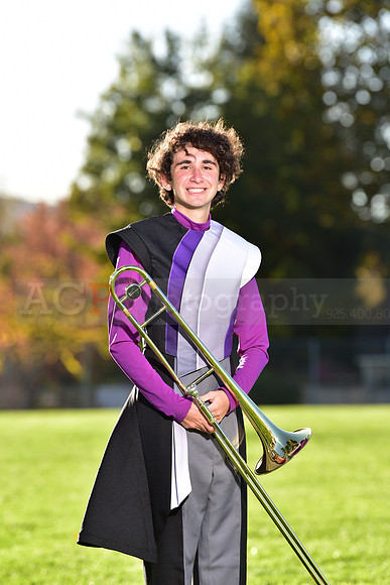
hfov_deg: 6.9
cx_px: 195
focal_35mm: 200
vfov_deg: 10.3
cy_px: 292
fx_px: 3248
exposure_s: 1/250
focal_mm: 200
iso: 100
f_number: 5
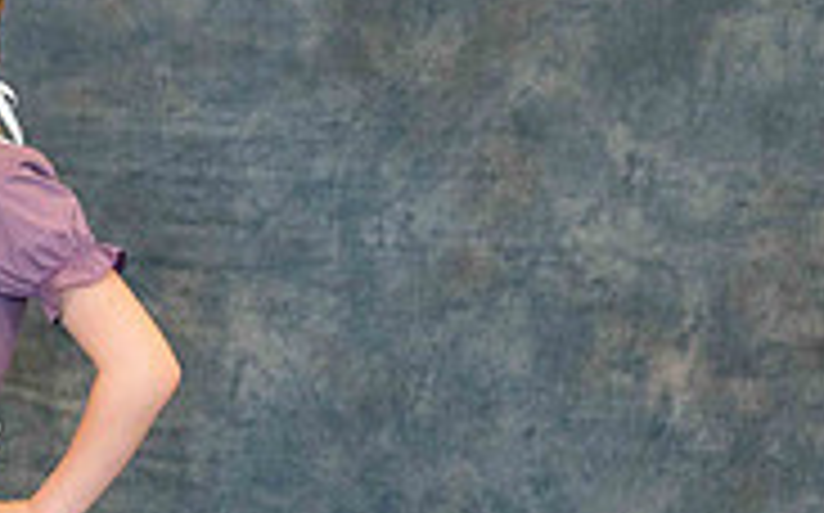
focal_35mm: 333
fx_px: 7471
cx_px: -261
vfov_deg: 3.9
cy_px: 622
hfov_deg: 6.3
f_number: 3.5
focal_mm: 85
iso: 2500
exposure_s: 1/160
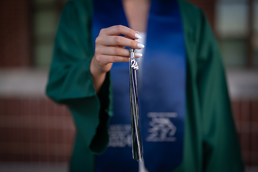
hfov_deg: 39.6
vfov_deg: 27.0
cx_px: 129
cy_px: 86
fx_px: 358
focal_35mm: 50
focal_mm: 50
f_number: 1.2
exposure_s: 1/320
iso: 100
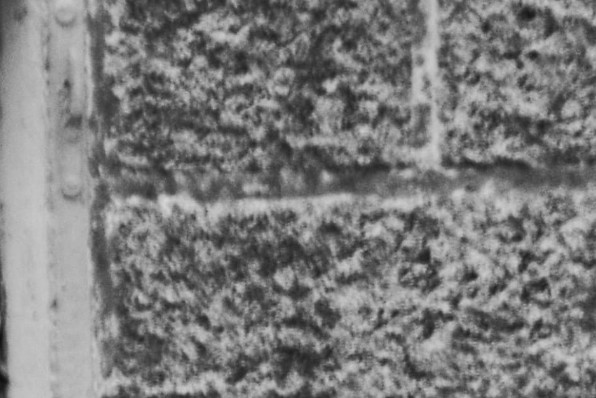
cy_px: 167
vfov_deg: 2.7
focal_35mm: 518
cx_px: 562
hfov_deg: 4.0
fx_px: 8578
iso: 200
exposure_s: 1/640
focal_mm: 66
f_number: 8
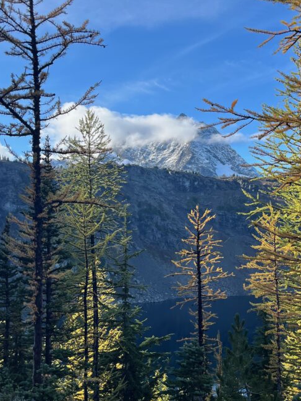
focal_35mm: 41
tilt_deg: -0.5
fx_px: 475
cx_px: 193
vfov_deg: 45.8
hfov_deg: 34.9
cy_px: 206
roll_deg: +0.0
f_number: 1.6
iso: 50
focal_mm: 5.1
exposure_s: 1/1422
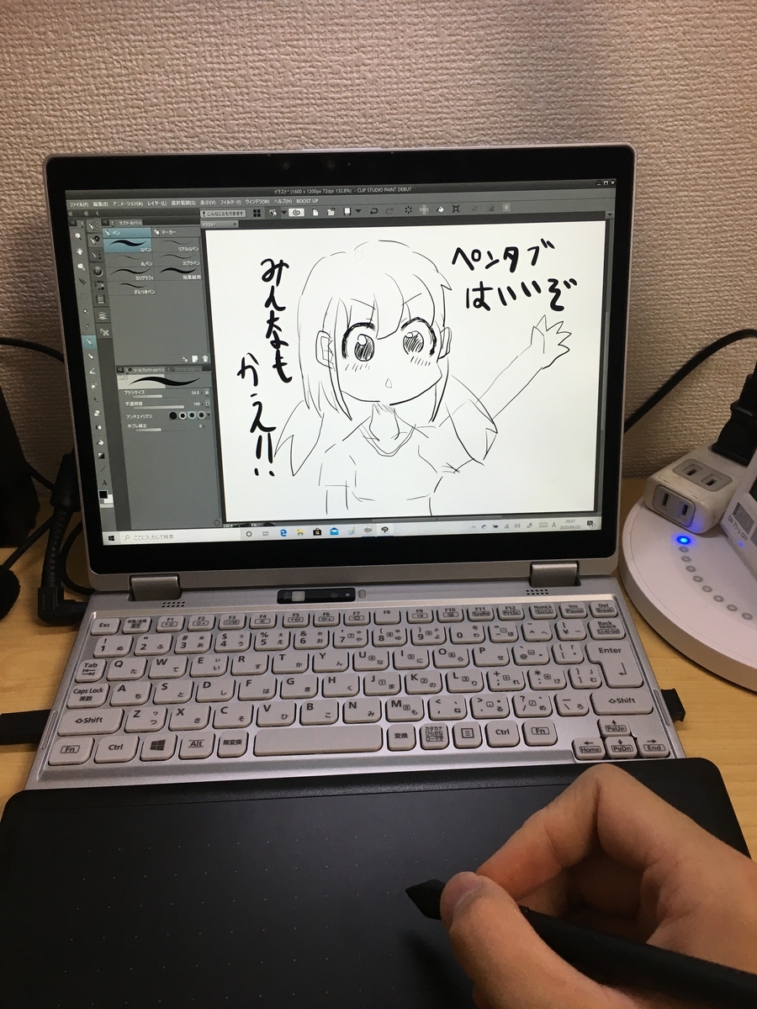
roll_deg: -0.5
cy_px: 504
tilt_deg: -35.6
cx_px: 378
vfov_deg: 61.7
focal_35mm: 29
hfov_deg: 48.2
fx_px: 846
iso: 25
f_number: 2.2
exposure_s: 1/33
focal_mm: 4.15
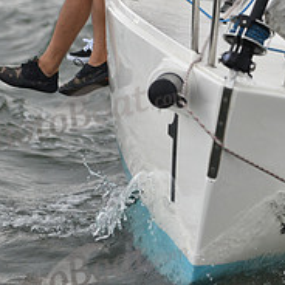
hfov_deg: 6.7
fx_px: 2440
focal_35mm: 262
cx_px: 270
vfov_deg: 6.7
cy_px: 15
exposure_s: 1/1250
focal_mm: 98
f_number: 2.8
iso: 320
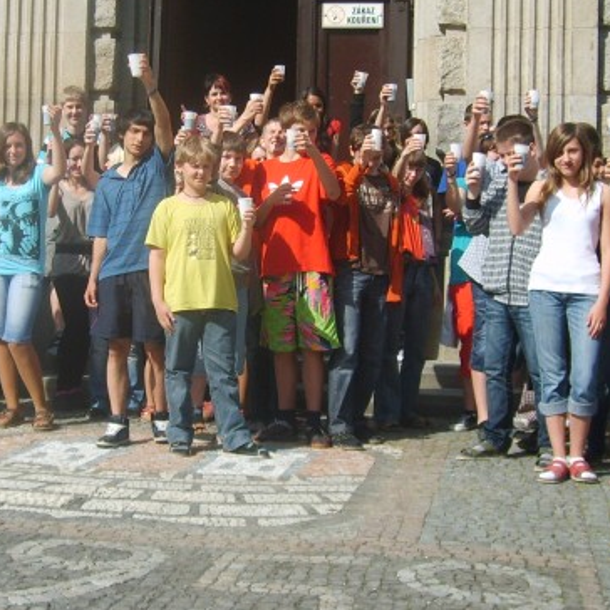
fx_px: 1356
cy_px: 268
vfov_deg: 25.3
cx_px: 204
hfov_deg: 25.2
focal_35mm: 68
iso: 50
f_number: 7.1
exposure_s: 1/180
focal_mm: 5.8
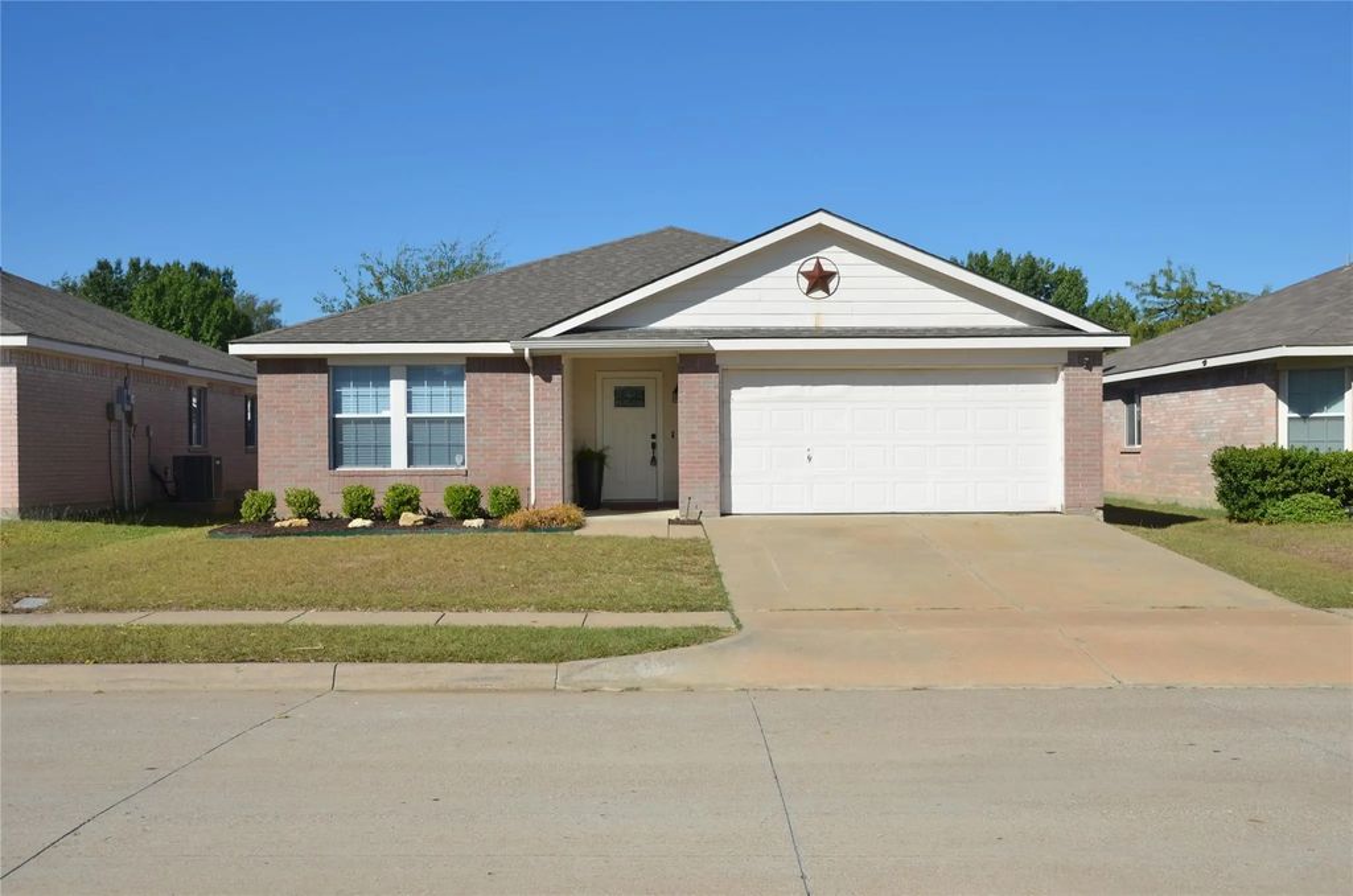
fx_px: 1350
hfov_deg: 53.2
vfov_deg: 36.7
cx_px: 676
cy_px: 448
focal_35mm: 36
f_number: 9
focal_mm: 24
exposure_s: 1/320
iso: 100
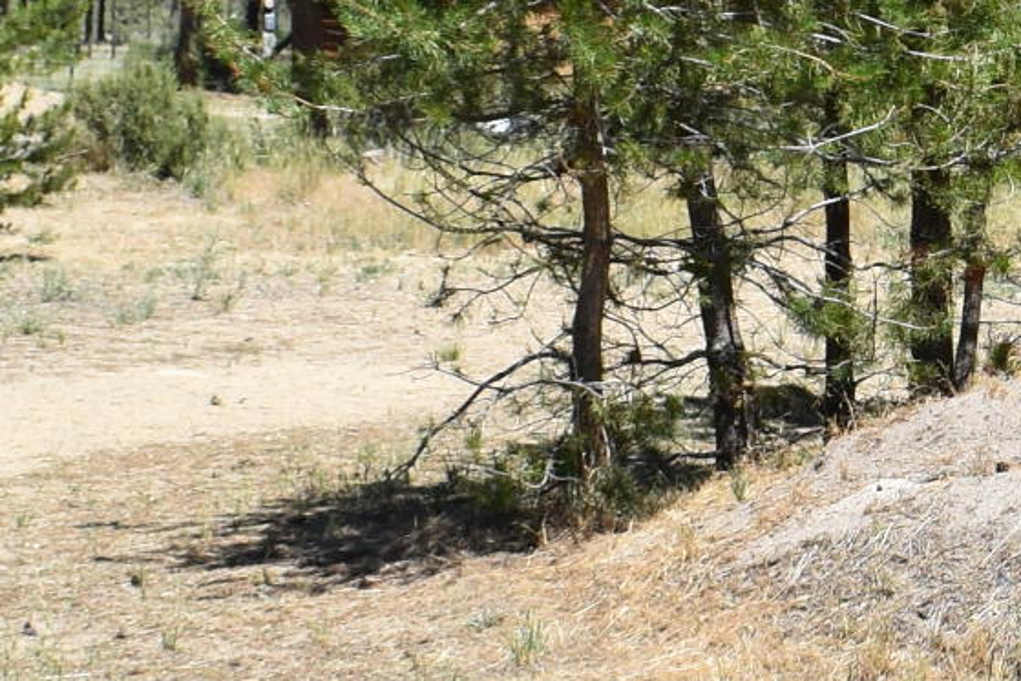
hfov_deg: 12.3
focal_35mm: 161
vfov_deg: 8.5
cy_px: 321
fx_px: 4567
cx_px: 1425
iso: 100
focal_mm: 20
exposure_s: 1/250
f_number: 8
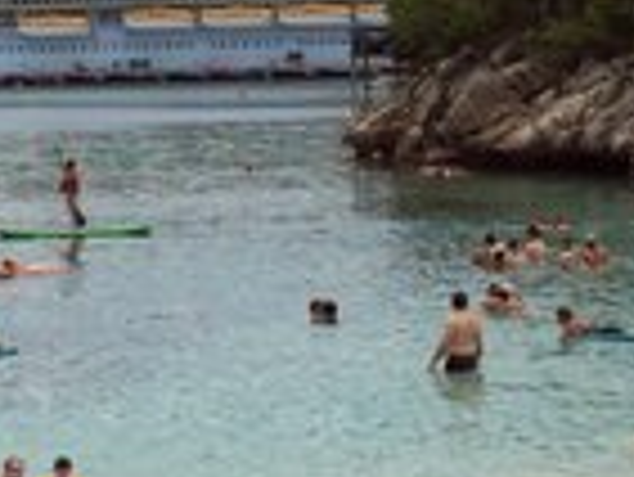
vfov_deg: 10.0
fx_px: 2731
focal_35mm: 149
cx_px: 225
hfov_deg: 13.2
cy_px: 160
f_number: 2.2
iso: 32
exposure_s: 1/3165
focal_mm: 4.12
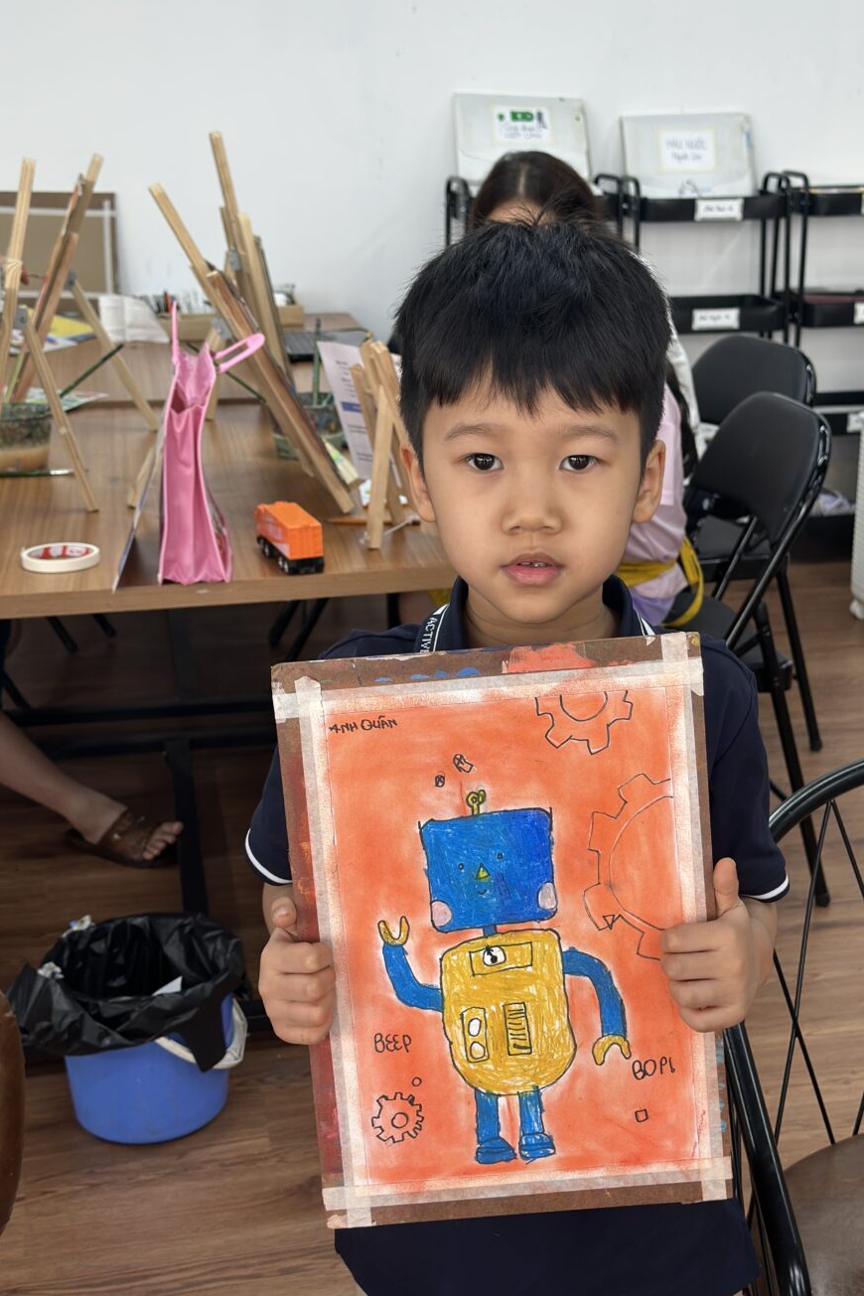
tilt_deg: -16.4
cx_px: 496
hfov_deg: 26.5
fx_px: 1836
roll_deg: -1.3
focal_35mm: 51
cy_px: 659
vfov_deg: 38.9
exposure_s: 1/183
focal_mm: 6.86
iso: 80
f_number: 1.78
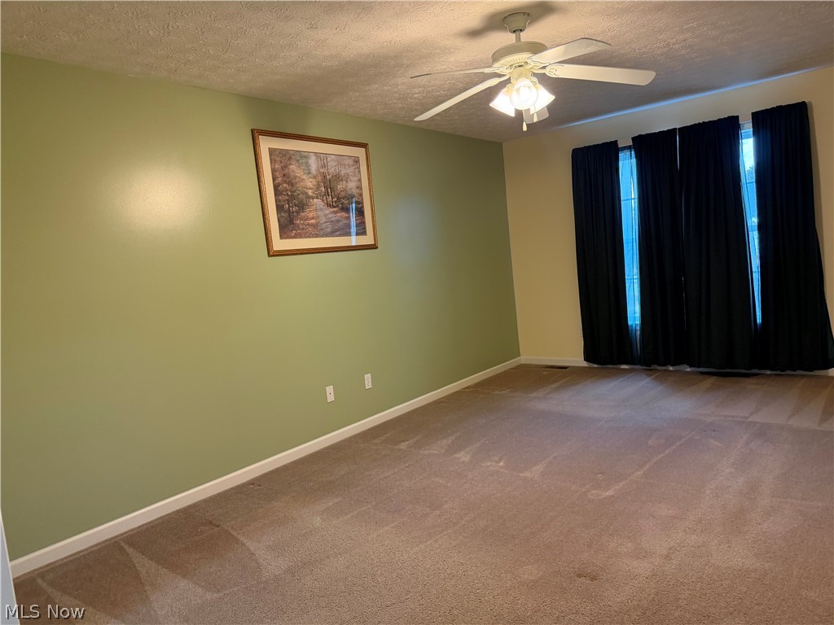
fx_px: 578
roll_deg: +5.4
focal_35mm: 24
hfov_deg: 71.6
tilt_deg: -5.3
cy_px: 312
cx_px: 417
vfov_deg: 56.8
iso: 320
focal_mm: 6.76
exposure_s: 1/60
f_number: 1.78
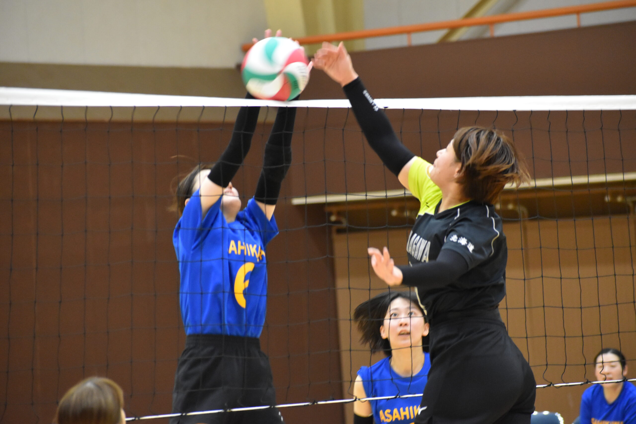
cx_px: 318
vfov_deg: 6.5
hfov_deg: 9.8
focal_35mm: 210
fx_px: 3710
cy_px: 212
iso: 3200
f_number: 4.8
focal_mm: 140
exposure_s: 1/200
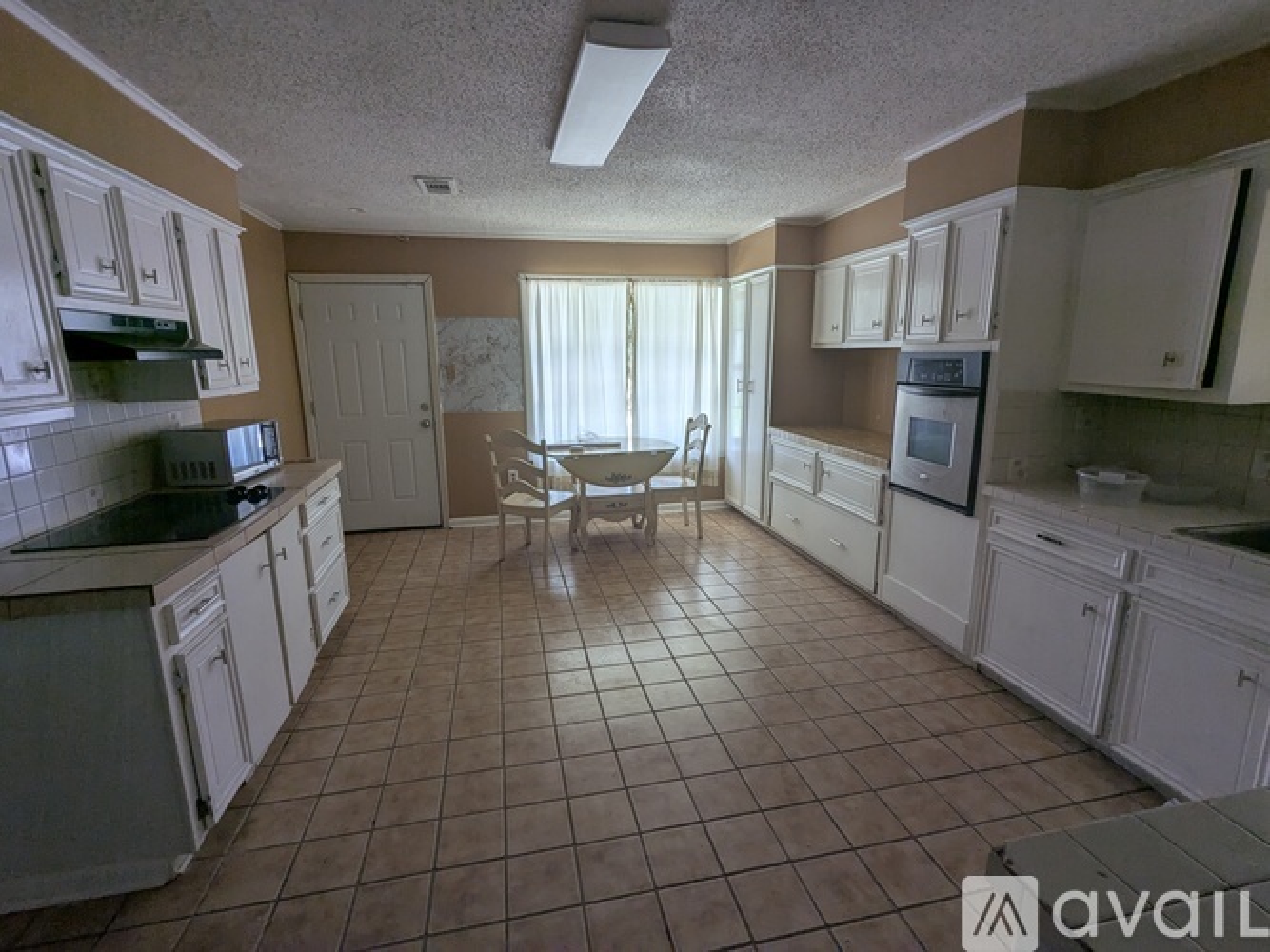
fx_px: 587
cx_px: 635
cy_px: 476
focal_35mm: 16
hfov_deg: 94.5
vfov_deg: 78.1
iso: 62
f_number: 2.2
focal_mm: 2.35
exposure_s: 1/120
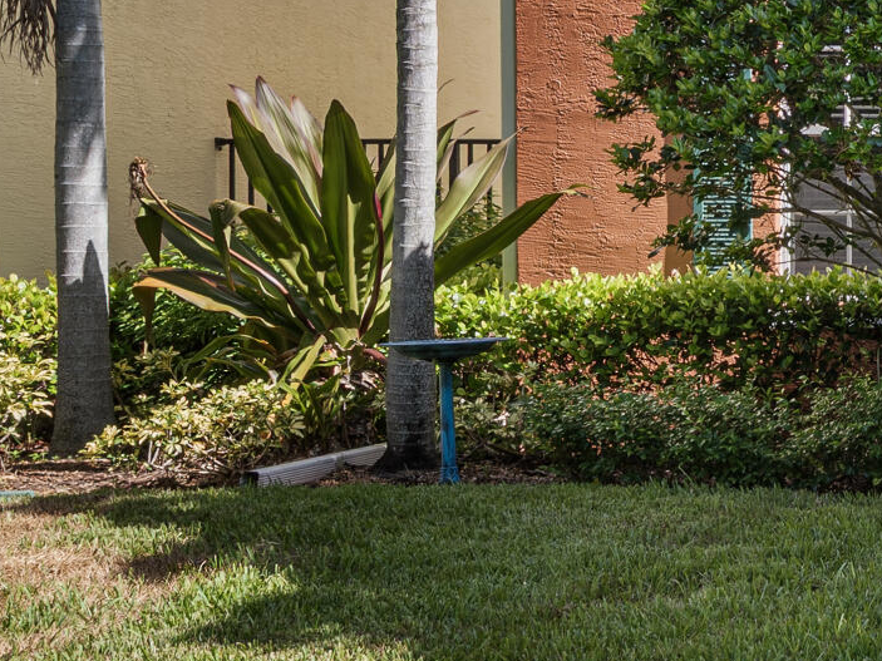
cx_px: 1404
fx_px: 1987
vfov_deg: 18.0
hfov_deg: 20.5
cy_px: -113
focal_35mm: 78
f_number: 13
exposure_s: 1/25
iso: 100
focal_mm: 19
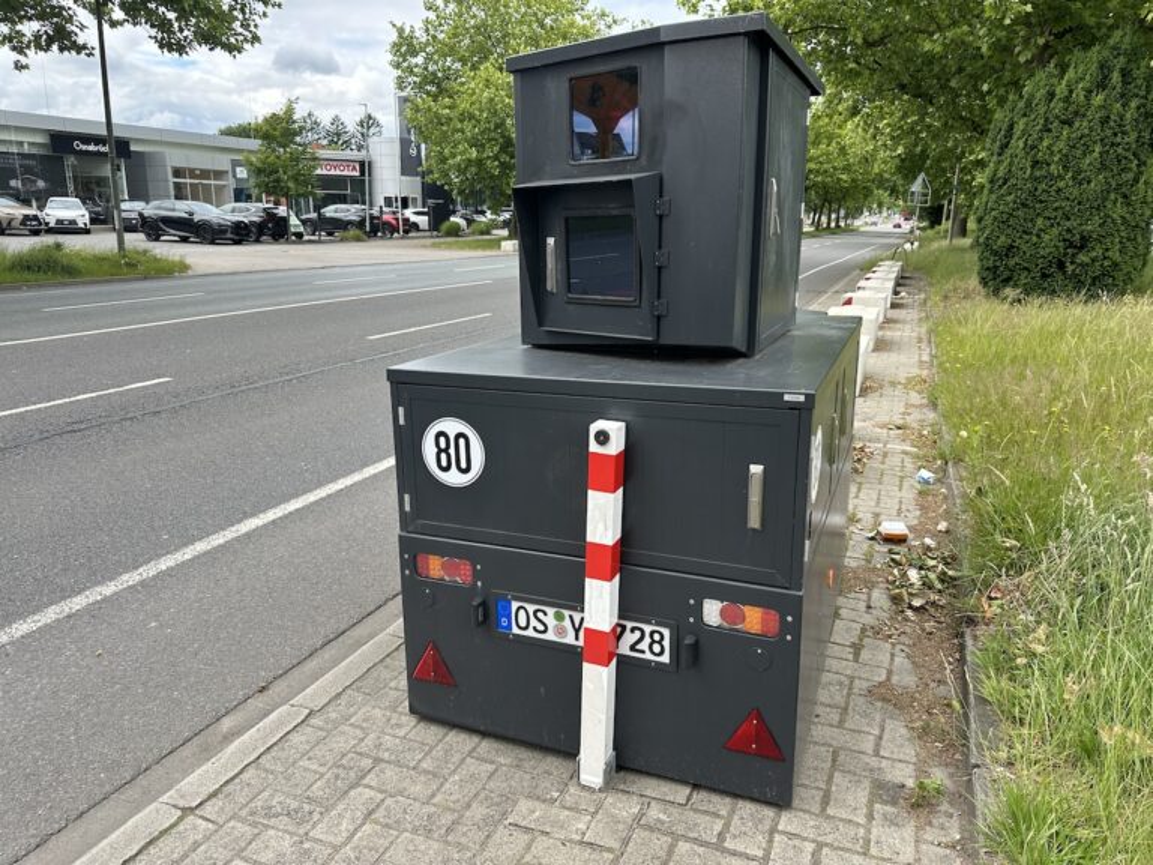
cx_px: 576
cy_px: 432
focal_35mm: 24
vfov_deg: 56.8
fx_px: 799
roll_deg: -0.5
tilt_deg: -15.2
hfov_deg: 71.6
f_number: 1.78
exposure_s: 1/1272
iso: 80
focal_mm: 6.86
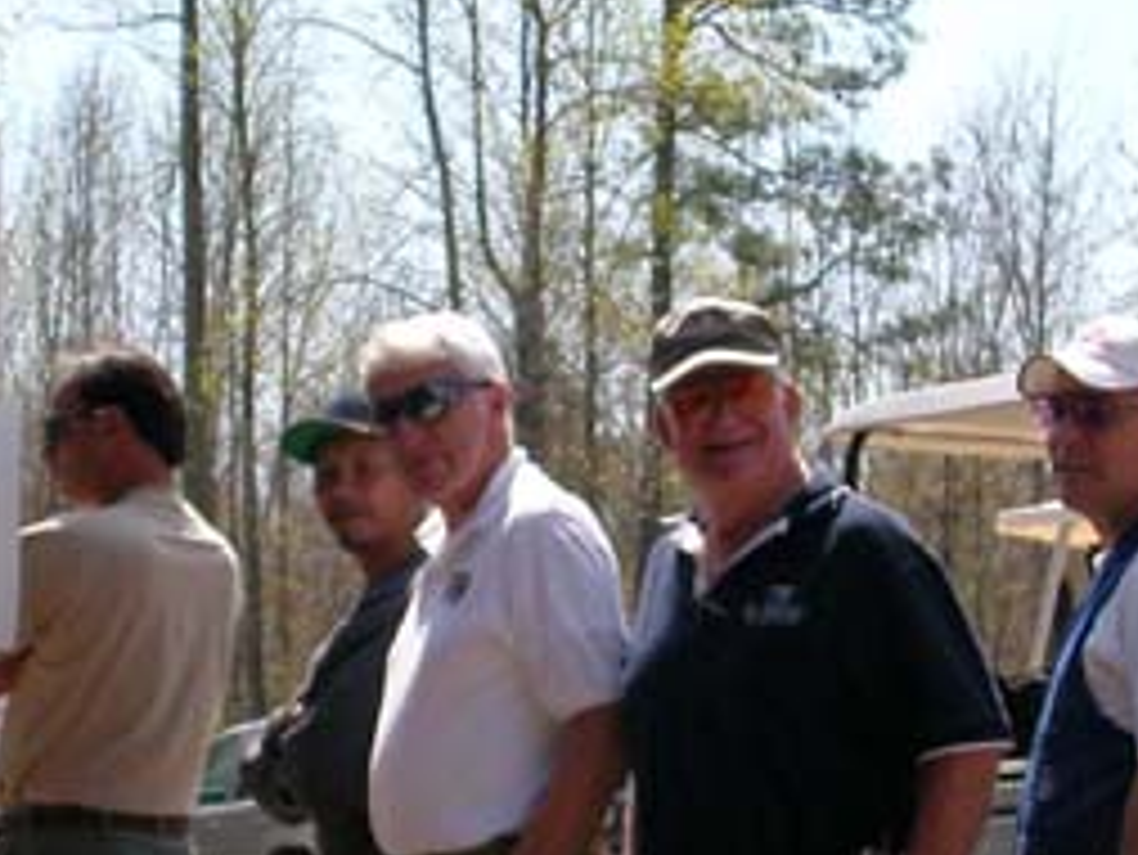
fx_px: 3750
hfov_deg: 17.3
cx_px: 553
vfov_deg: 13.0
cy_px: 558
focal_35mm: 114
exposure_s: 1/776
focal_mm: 9.7
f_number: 3.5
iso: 100
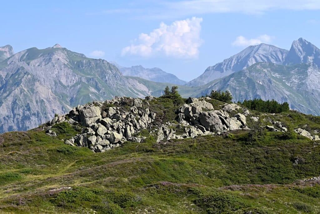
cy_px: 107
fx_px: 578
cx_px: 160
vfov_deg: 20.9
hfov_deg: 31.0
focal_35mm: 65
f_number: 7.1
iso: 100
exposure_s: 1/400
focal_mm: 65
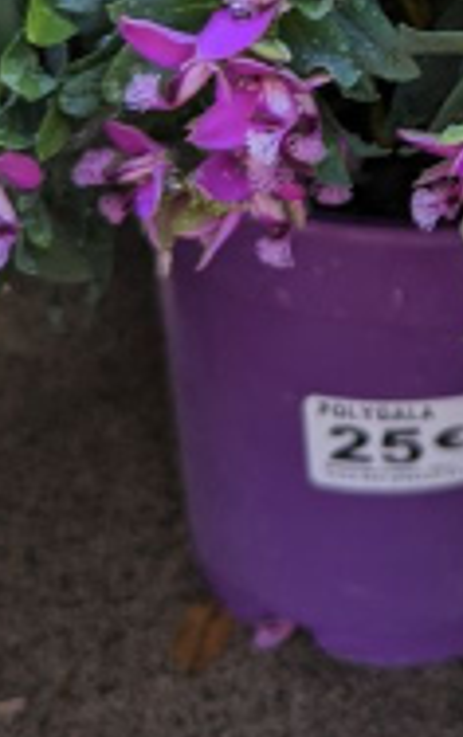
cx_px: 702
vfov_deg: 24.1
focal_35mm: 81
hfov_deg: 15.0
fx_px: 1630
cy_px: -35
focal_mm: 6.81
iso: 53
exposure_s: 1/242
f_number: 1.85
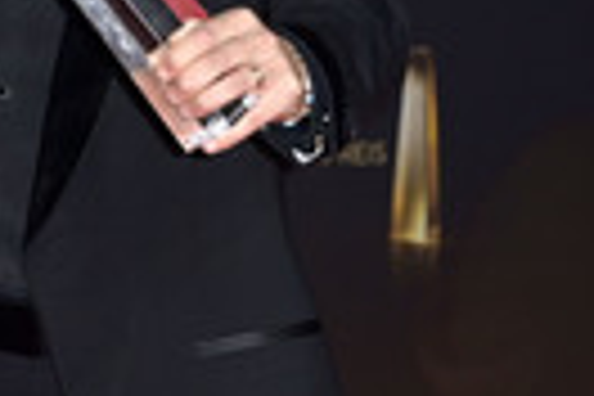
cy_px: -22
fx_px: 6319
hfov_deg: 5.3
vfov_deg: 3.6
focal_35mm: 383
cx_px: -290
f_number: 7.1
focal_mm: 112
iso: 1250
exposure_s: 1/250
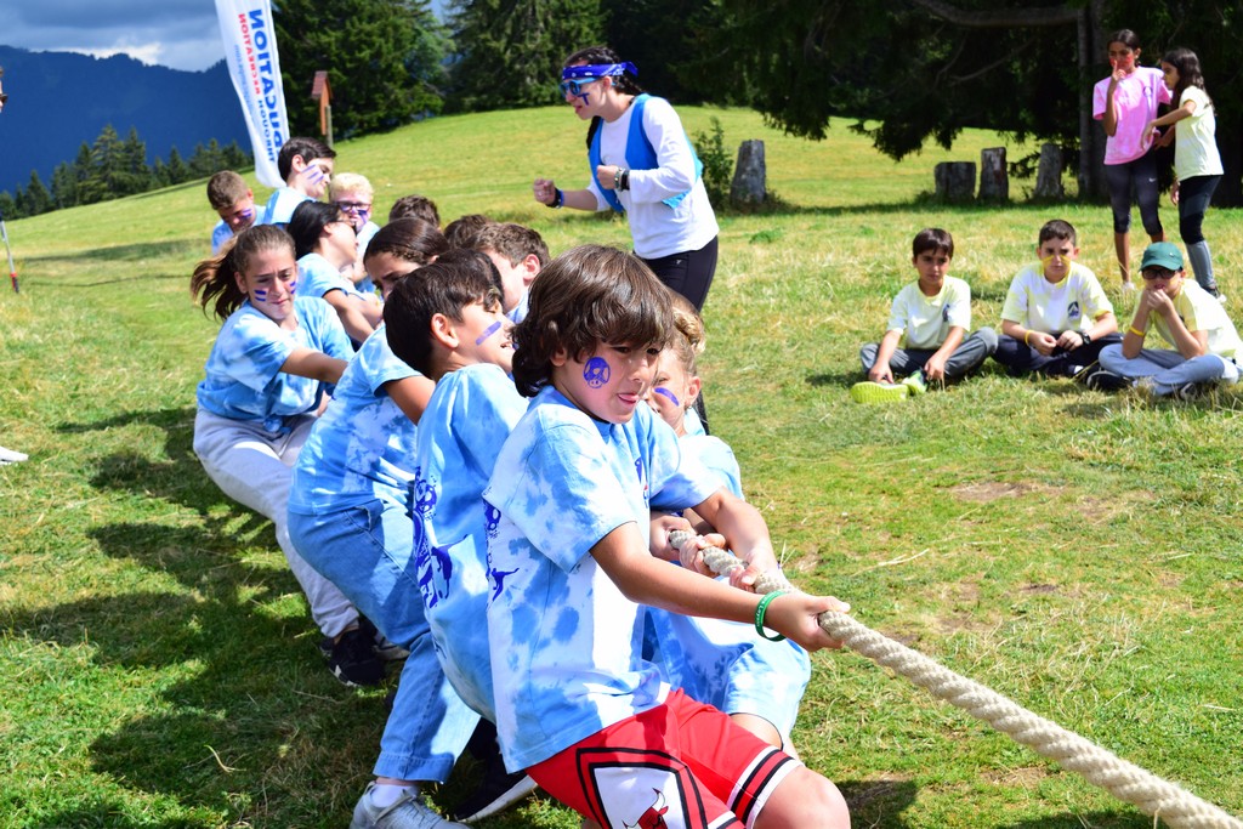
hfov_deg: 43.6
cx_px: 622
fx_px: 1554
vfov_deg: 29.9
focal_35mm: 45
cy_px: 414
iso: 400
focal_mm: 30
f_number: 8
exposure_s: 1/1000
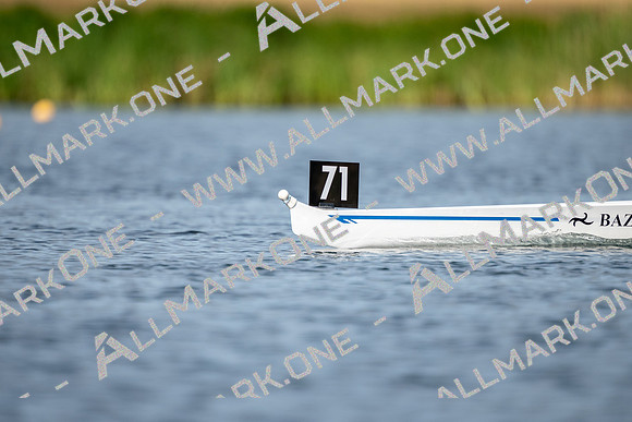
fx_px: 15803
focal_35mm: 900
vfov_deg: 1.5
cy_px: 211
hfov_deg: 2.3
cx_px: 316
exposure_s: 1/2000
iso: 160
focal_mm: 600
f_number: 4
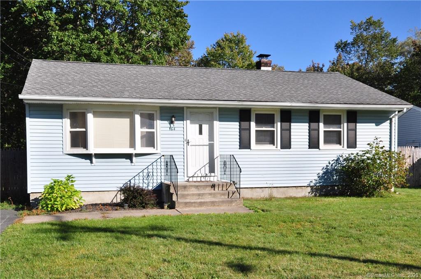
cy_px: 140
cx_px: 210
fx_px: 350
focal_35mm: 30
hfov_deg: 62.0
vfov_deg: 43.5
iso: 250
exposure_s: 1/320
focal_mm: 20
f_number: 11
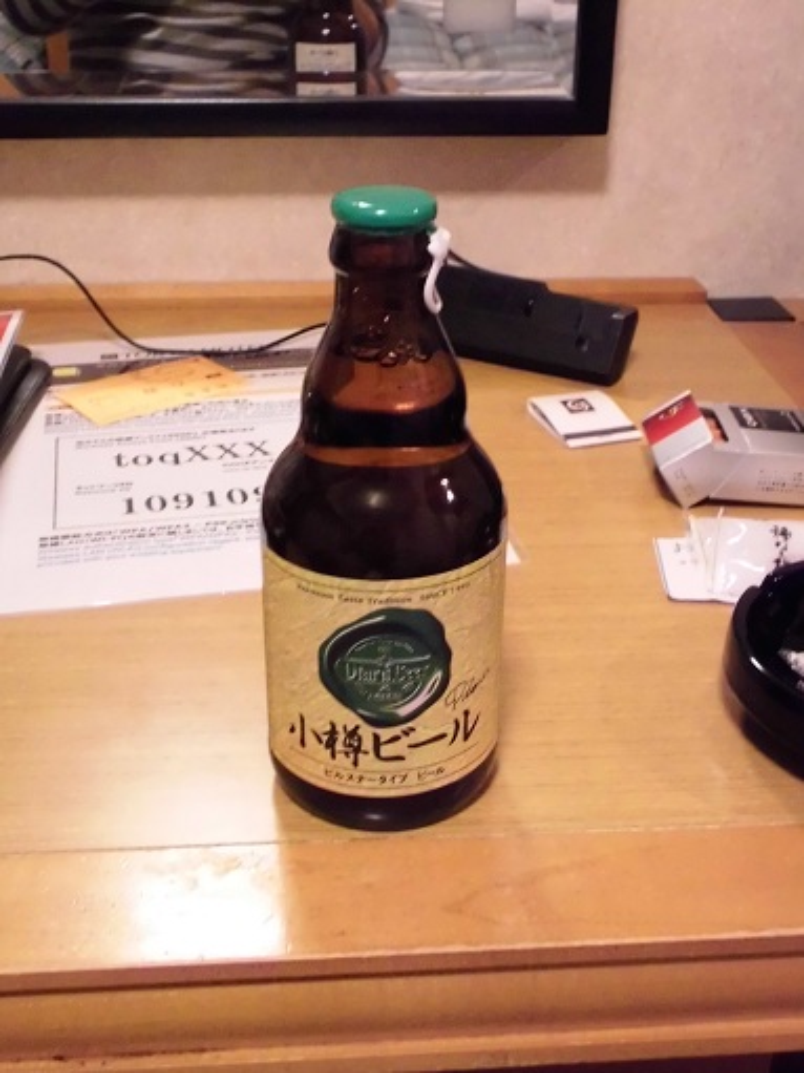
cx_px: 402
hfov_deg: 32.9
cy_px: 536
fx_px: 1363
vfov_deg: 43.0
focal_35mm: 44
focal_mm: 7.9
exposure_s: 1/15
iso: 800
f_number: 4.2
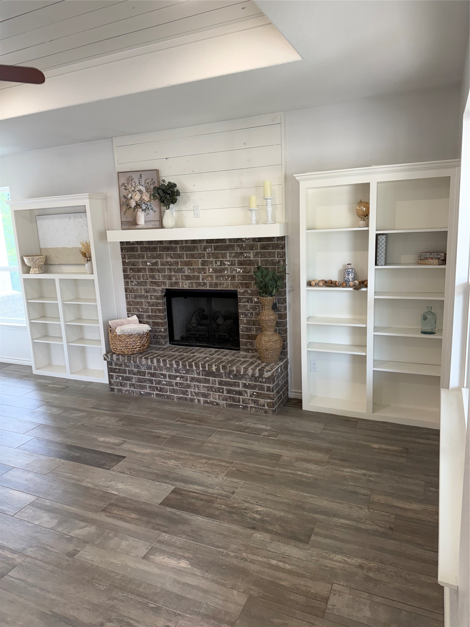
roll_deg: +2.5
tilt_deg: -10.3
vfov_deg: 71.6
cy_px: 314
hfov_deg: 56.8
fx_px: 434
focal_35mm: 24
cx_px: 235
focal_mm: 6.76
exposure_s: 1/120
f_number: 1.78
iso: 125
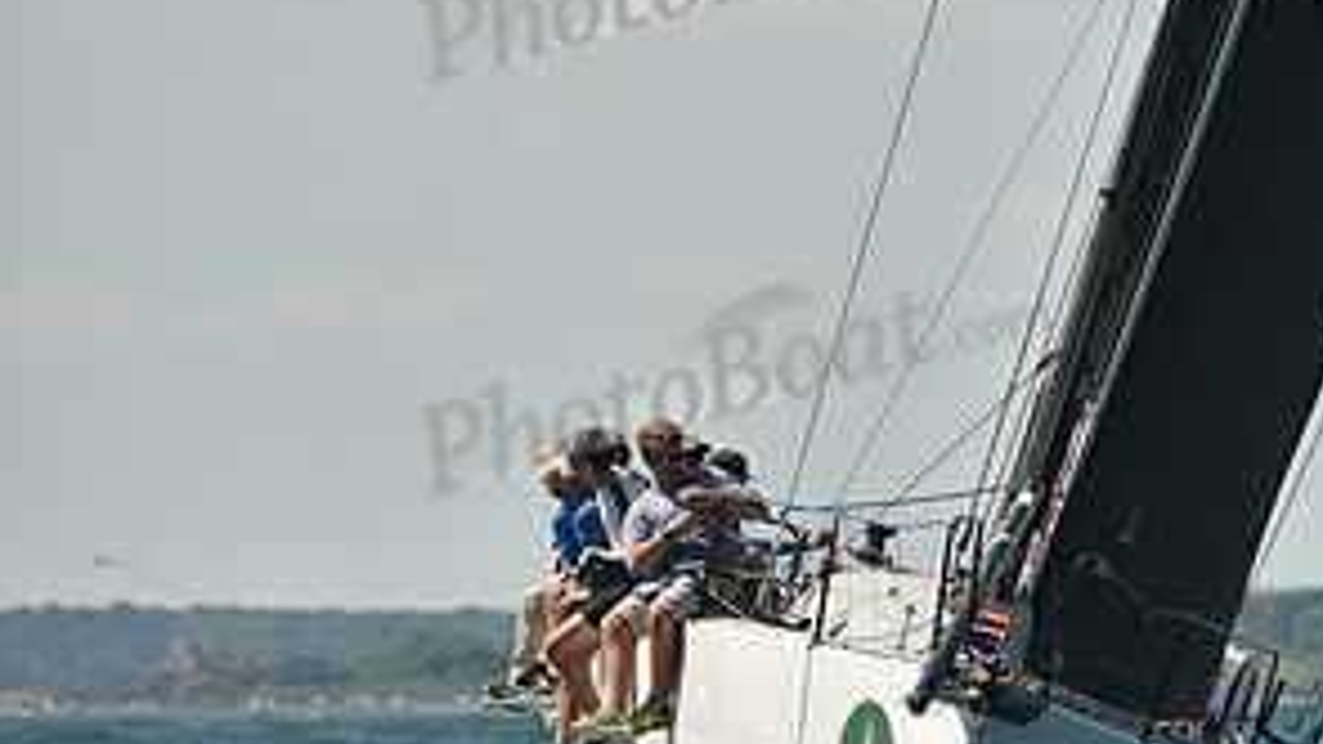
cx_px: 1287
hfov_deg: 2.6
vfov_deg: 1.5
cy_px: 549
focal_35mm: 825
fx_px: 28944
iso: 250
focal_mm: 400
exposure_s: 1/1000
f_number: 8
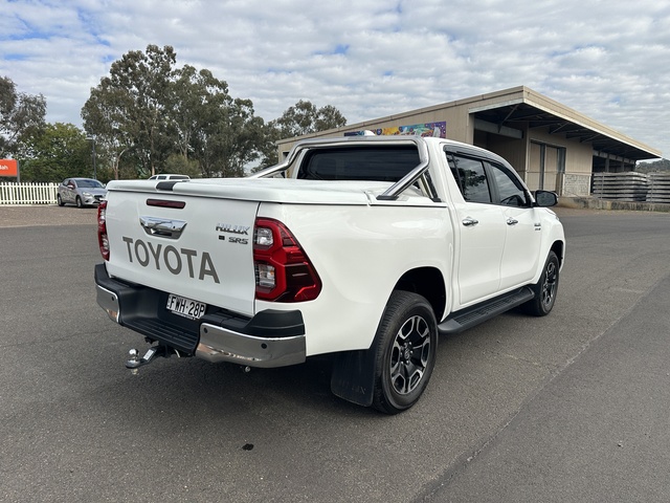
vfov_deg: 56.8
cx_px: 335
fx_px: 465
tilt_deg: -4.9
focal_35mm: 24
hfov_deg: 71.6
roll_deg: +2.0
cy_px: 252
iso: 80
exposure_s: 1/4348
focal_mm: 6.86
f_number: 1.78
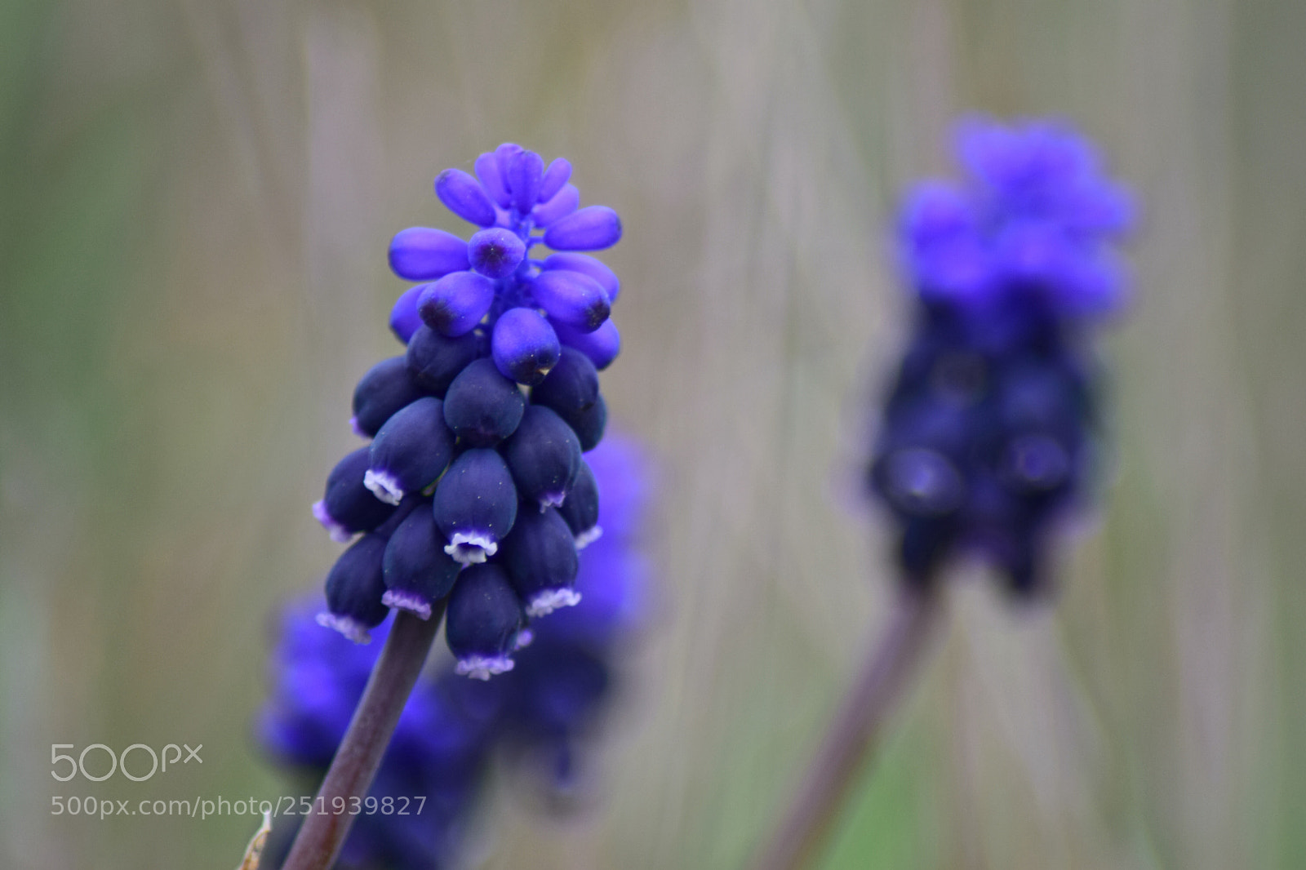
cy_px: 435
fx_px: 16321
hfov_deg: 4.6
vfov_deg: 3.1
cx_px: 653
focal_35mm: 450
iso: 100
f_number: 5.6
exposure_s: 1/250
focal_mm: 300
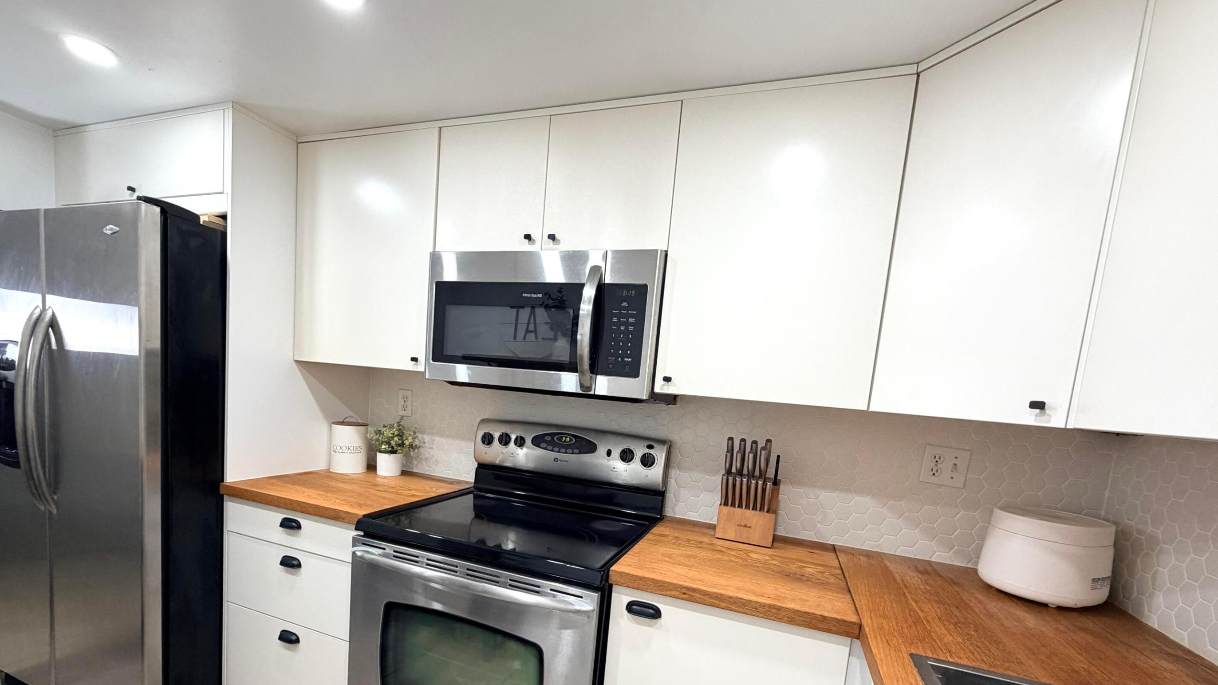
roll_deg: -5.0
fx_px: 517
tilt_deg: -7.1
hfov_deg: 99.4
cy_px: 448
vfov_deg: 65.6
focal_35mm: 16
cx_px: 595
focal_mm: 2.22
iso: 250
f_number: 2.2
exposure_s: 1/120
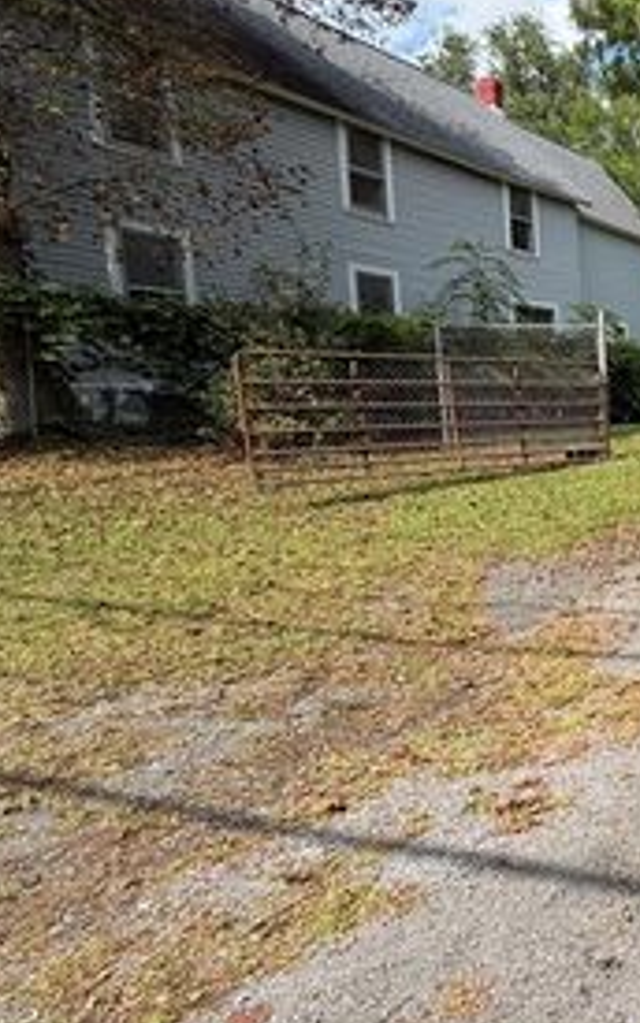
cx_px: 904
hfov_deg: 30.9
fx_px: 753
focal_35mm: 27
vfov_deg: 68.4
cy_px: 523
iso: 40
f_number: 2.2
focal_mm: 2.22
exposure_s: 1/770
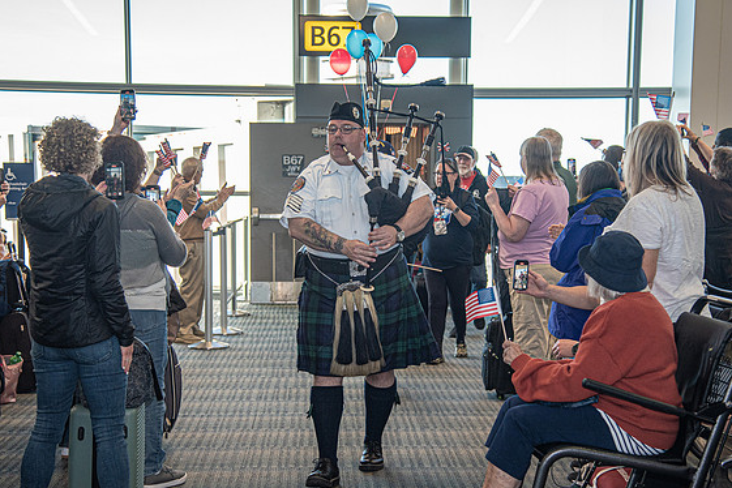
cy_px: 271
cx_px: 360
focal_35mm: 62
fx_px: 1261
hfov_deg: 32.4
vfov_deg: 21.9
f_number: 4
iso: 640
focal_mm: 52
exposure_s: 1/160
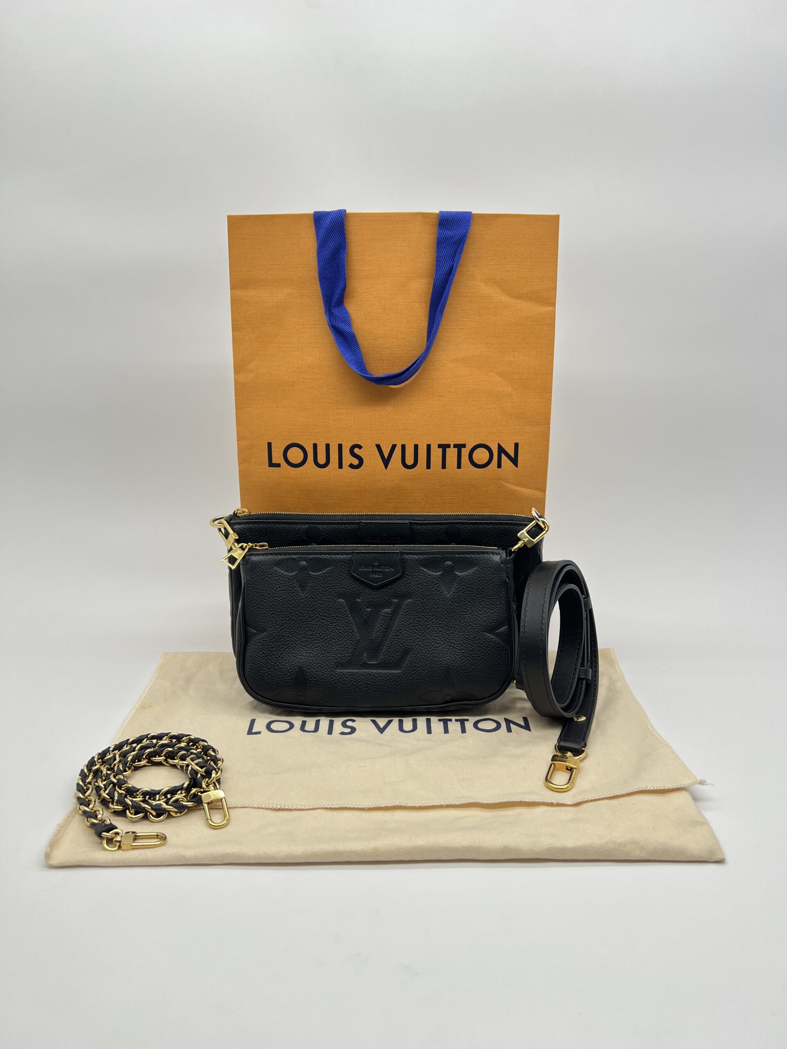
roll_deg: +0.1
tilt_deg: -15.9
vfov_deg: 67.3
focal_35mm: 26
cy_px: 524
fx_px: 788
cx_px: 394
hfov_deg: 53.1
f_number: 1.5
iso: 32
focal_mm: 5.7
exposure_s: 1/108
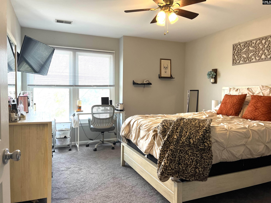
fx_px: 204
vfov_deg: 53.1
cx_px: 136
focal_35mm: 26
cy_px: 102
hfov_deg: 67.3
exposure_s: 1/120
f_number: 1.5
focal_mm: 5.7
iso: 125
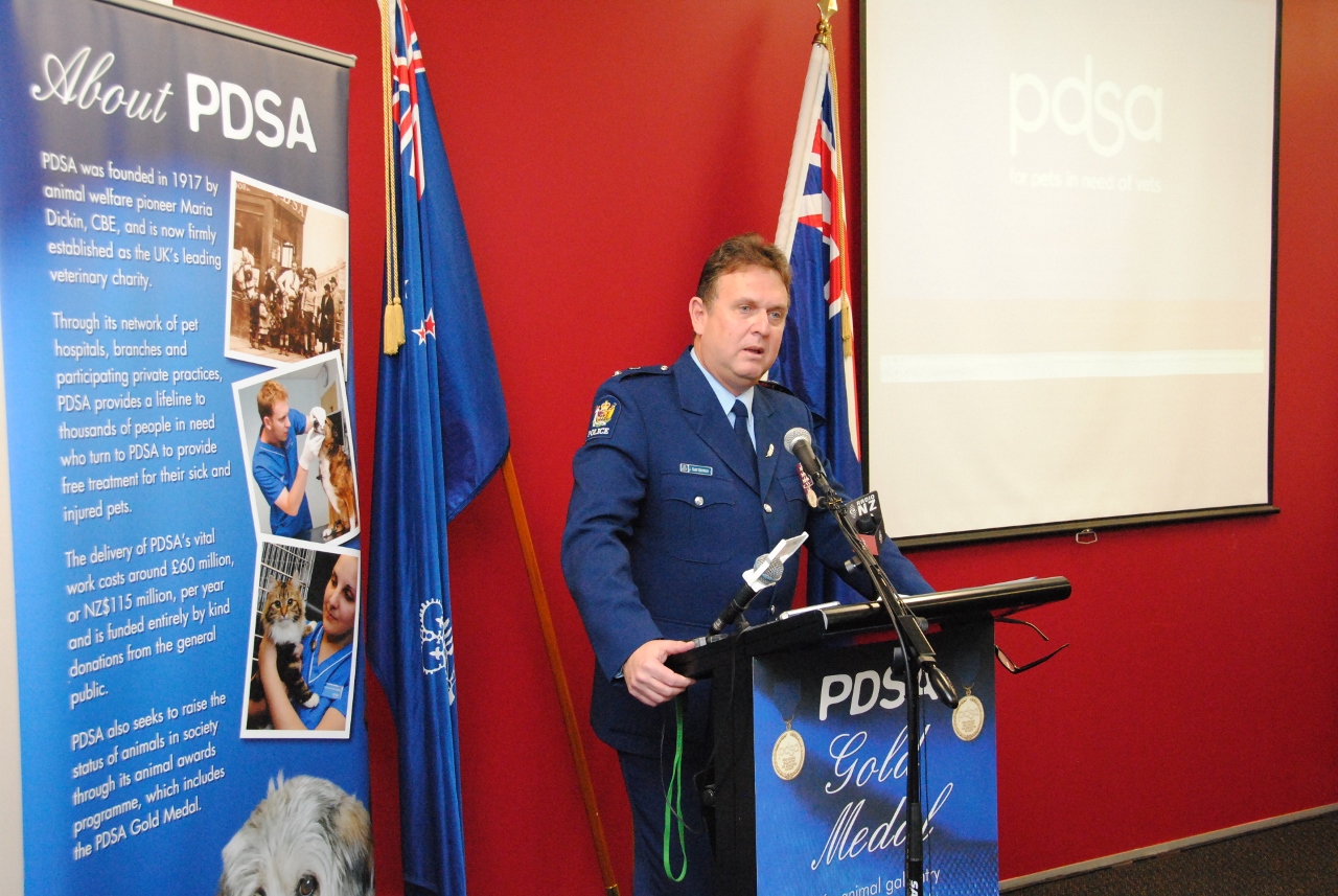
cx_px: 669
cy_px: 448
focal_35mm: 48
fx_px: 1786
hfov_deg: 41.1
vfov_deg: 28.2
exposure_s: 1/60
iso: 1600
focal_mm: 32
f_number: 5.6
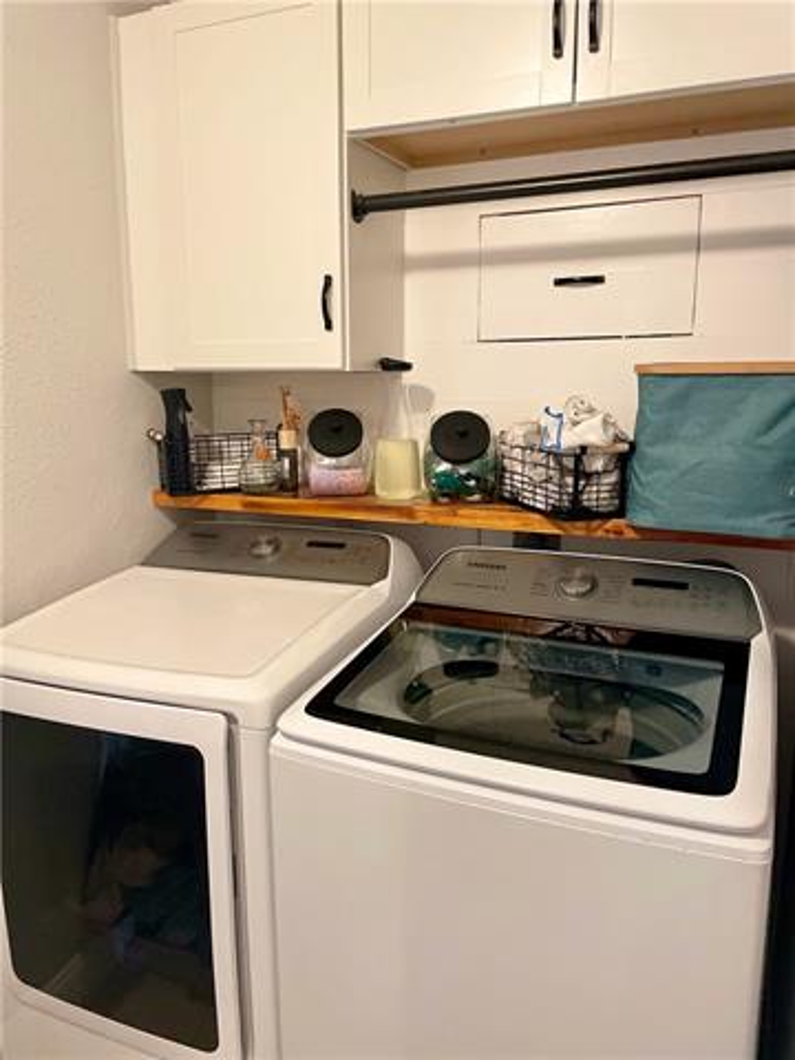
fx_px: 796
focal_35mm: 26
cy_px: 530
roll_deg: +0.4
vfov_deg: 67.3
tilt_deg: -10.4
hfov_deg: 53.1
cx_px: 398
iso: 500
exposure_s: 1/60
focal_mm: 4.2
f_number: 1.6
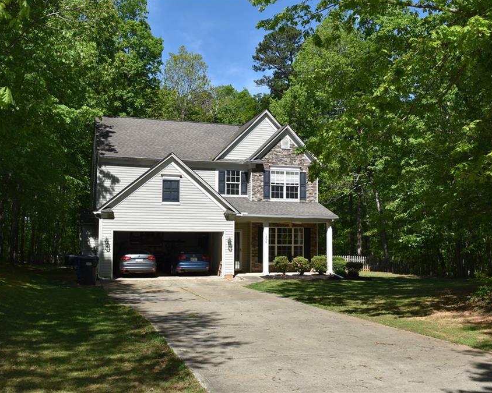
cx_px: 286
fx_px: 597
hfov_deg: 44.6
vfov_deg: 36.5
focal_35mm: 41
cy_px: 195
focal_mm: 24
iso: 100
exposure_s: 1/200
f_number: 10
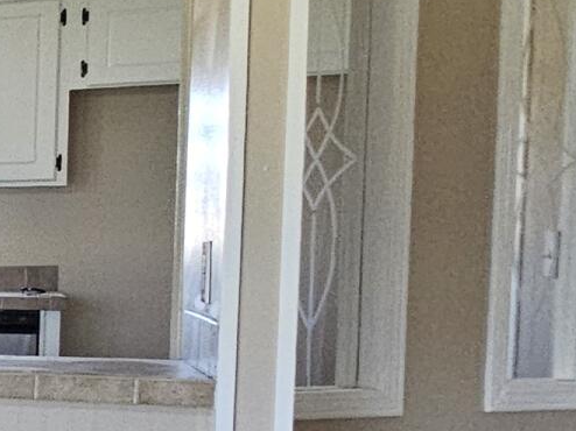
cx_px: -1023
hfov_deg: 12.7
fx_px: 1314
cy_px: 325
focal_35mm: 79
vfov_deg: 18.5
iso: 400
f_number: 2.2
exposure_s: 1/60
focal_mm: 2.2
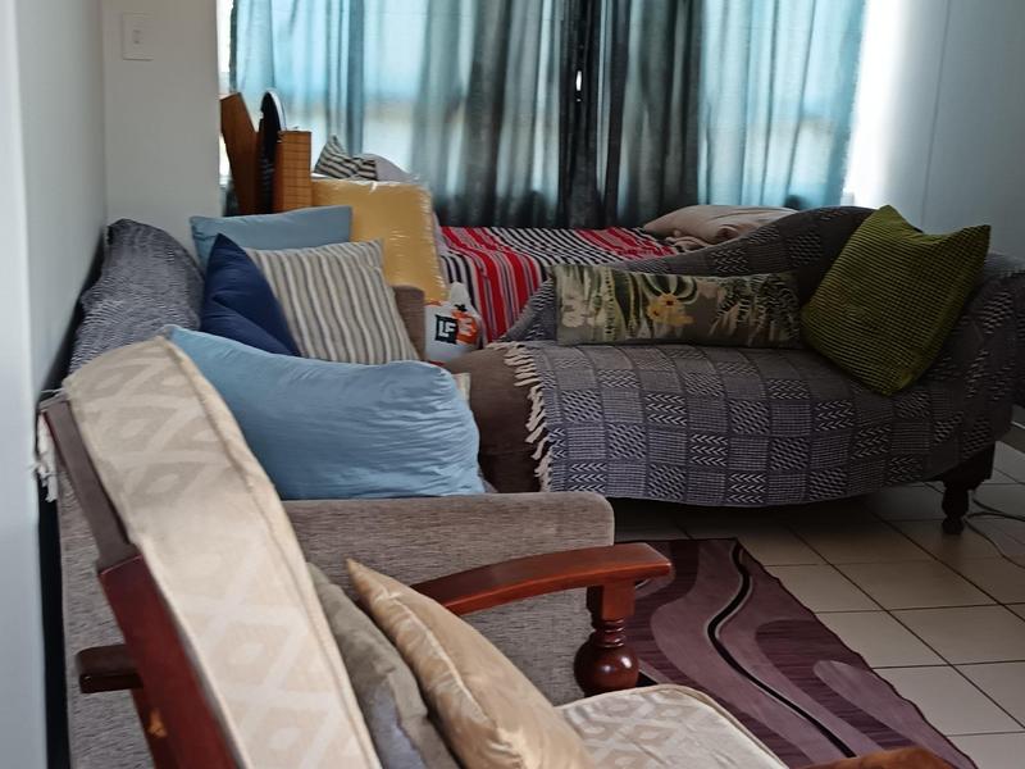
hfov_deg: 39.7
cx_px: 512
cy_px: 384
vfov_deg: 30.3
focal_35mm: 48
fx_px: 1421
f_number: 1.75
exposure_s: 1/50
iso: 704
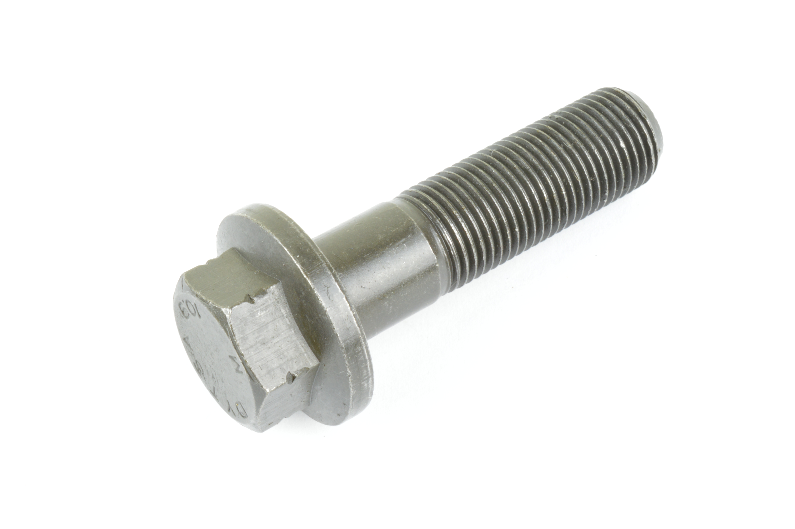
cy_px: 264
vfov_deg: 16.5
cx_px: 398
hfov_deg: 24.6
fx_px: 1820
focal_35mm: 82
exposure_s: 1/2
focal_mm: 55
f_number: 36
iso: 400
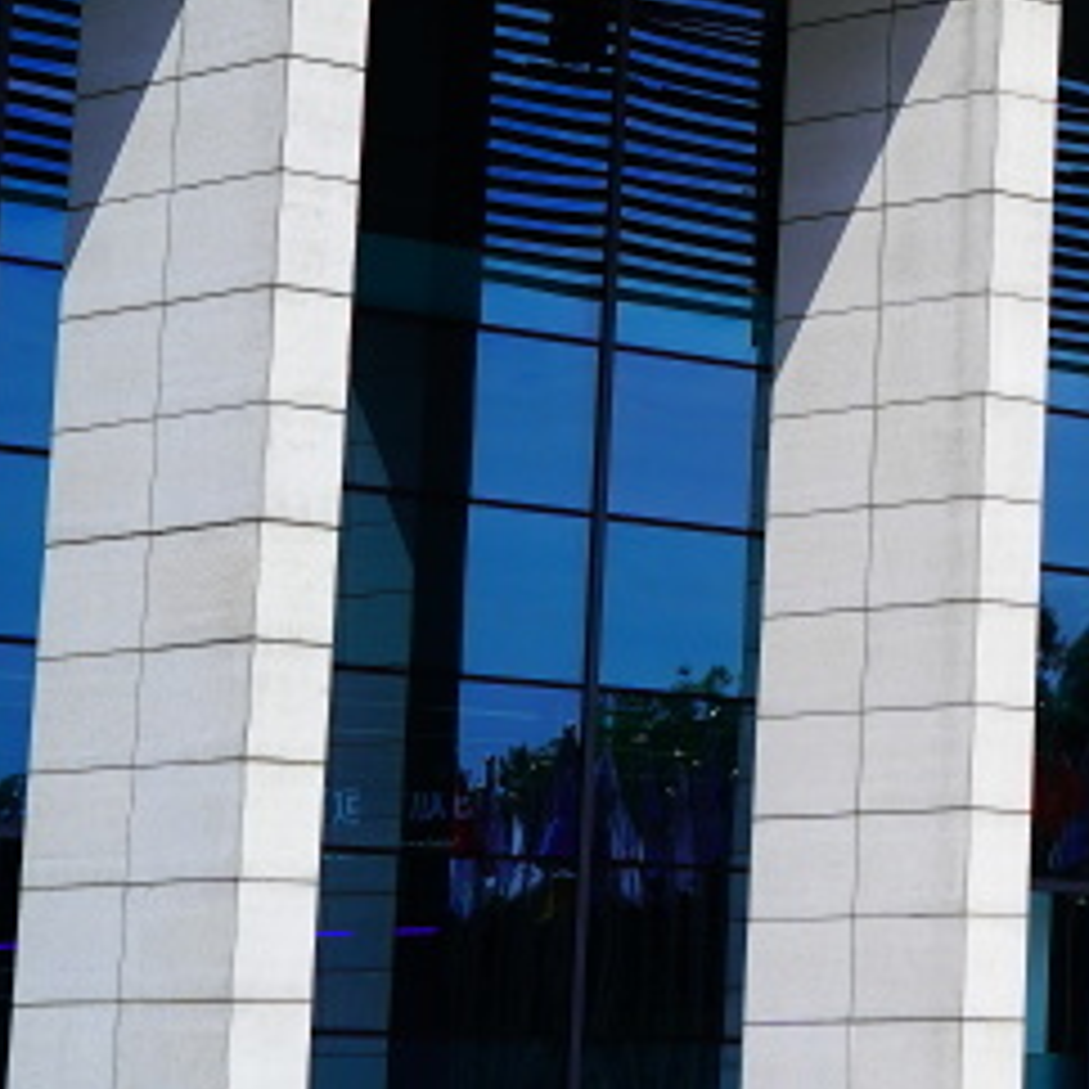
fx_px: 5125
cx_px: 2106
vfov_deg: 12.1
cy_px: 187
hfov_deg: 11.1
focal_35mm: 144
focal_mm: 40
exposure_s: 1/800
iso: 250
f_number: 8
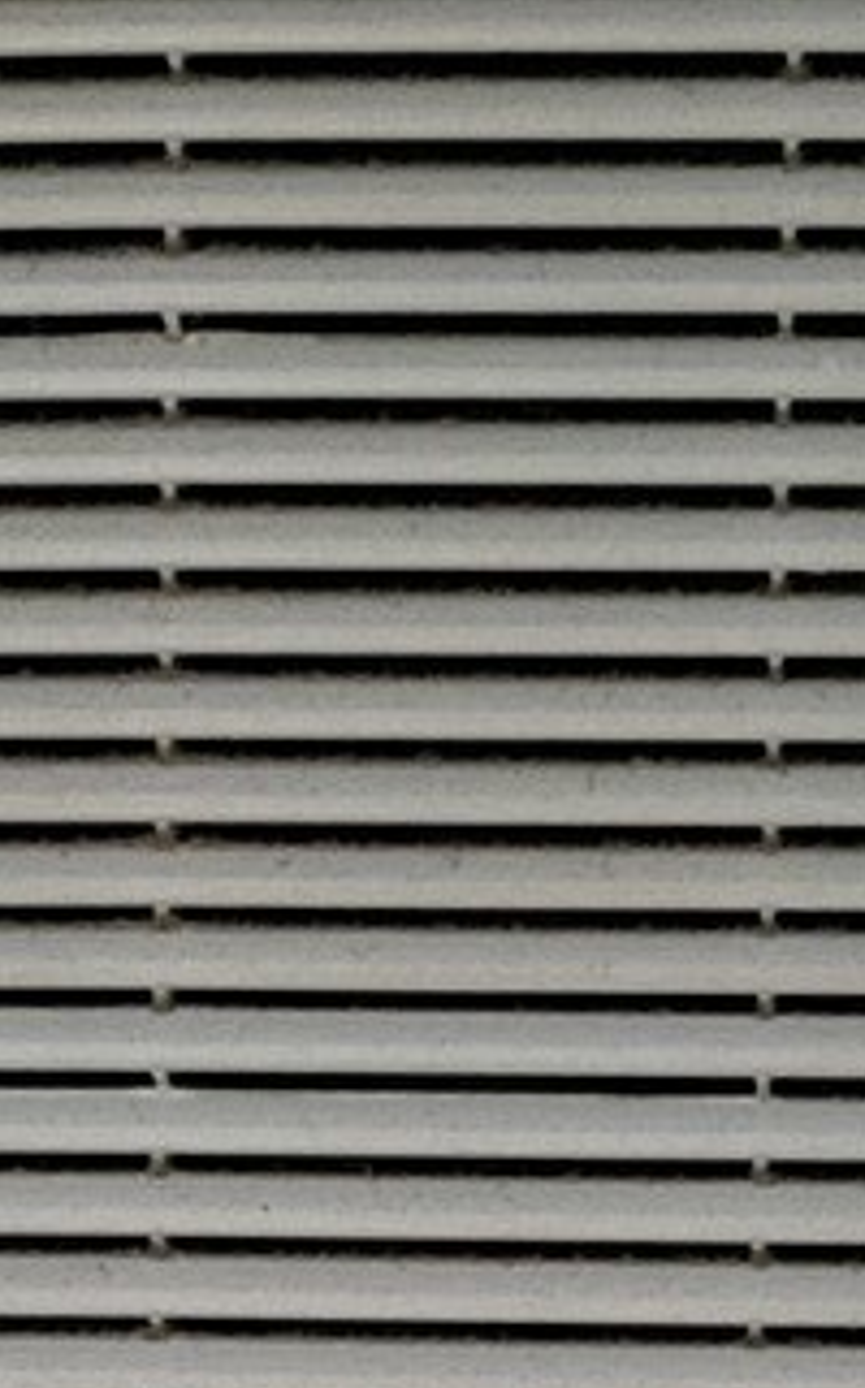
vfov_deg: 10.5
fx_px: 6653
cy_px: 3178
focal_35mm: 176
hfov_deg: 7.4
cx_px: 407
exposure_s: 1/30
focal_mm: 5.4
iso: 640
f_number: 1.8
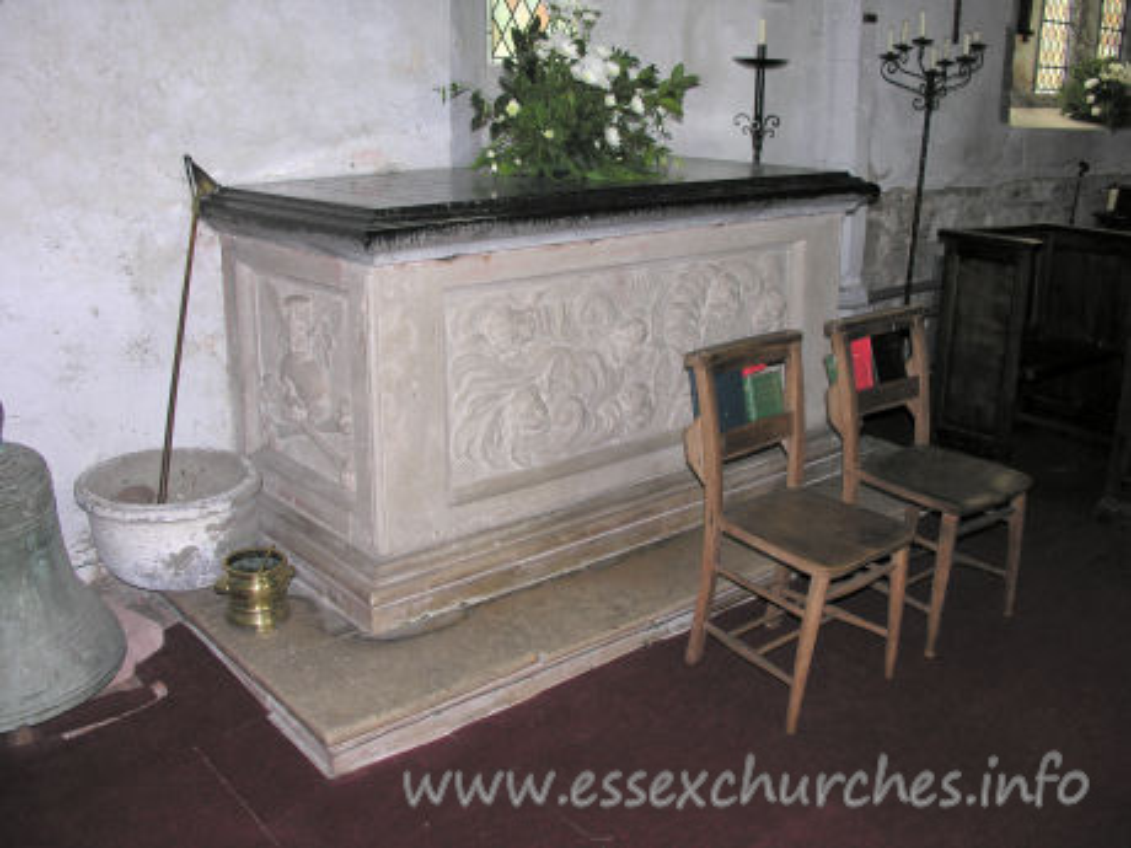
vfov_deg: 40.7
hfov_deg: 52.6
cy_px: 424
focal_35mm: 35
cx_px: 566
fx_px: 1144
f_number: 2.8
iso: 50
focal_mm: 8.9
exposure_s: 1/60.1
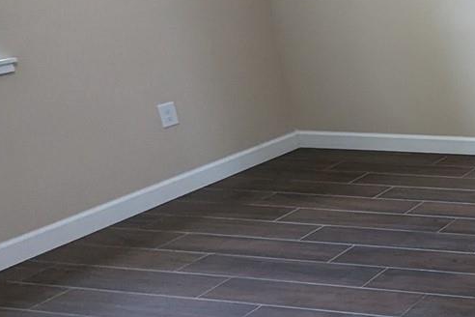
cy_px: 63
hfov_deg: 26.3
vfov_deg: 29.8
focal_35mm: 44
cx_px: 764
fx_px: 581
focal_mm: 1.95
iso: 45
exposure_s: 1/30
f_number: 2.2
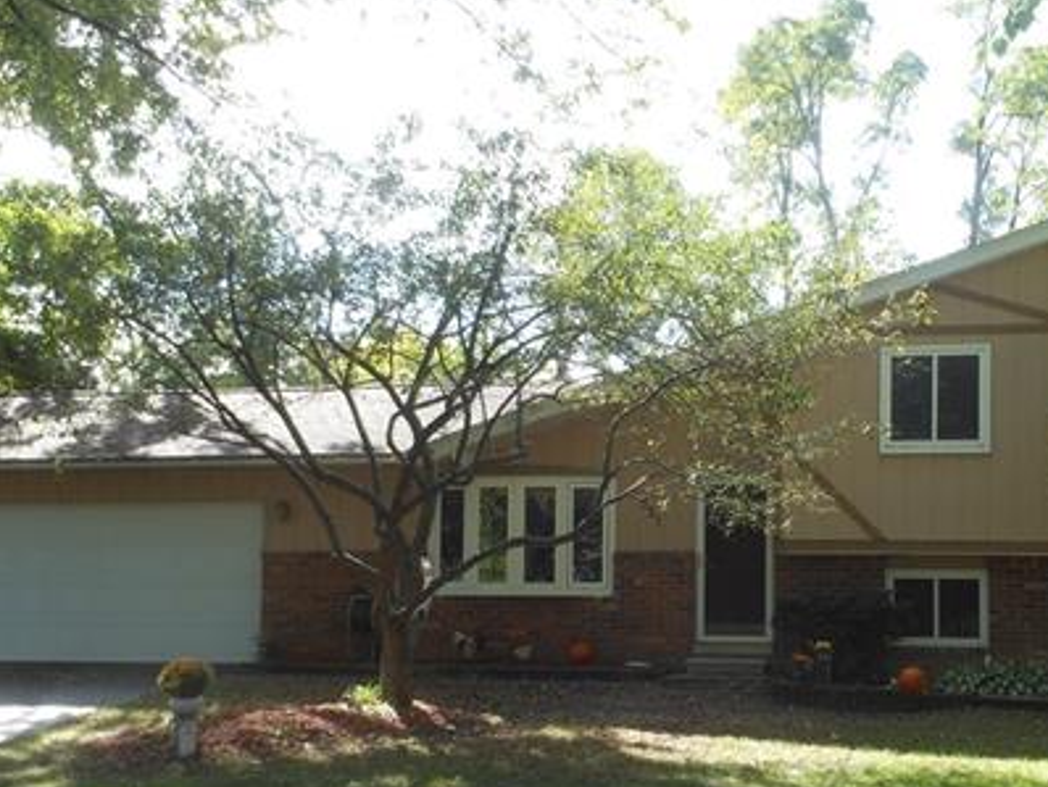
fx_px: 1606
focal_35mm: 53
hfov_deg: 36.0
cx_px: 624
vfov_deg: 27.4
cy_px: 526
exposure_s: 1/80
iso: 80
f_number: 4
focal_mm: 5.9
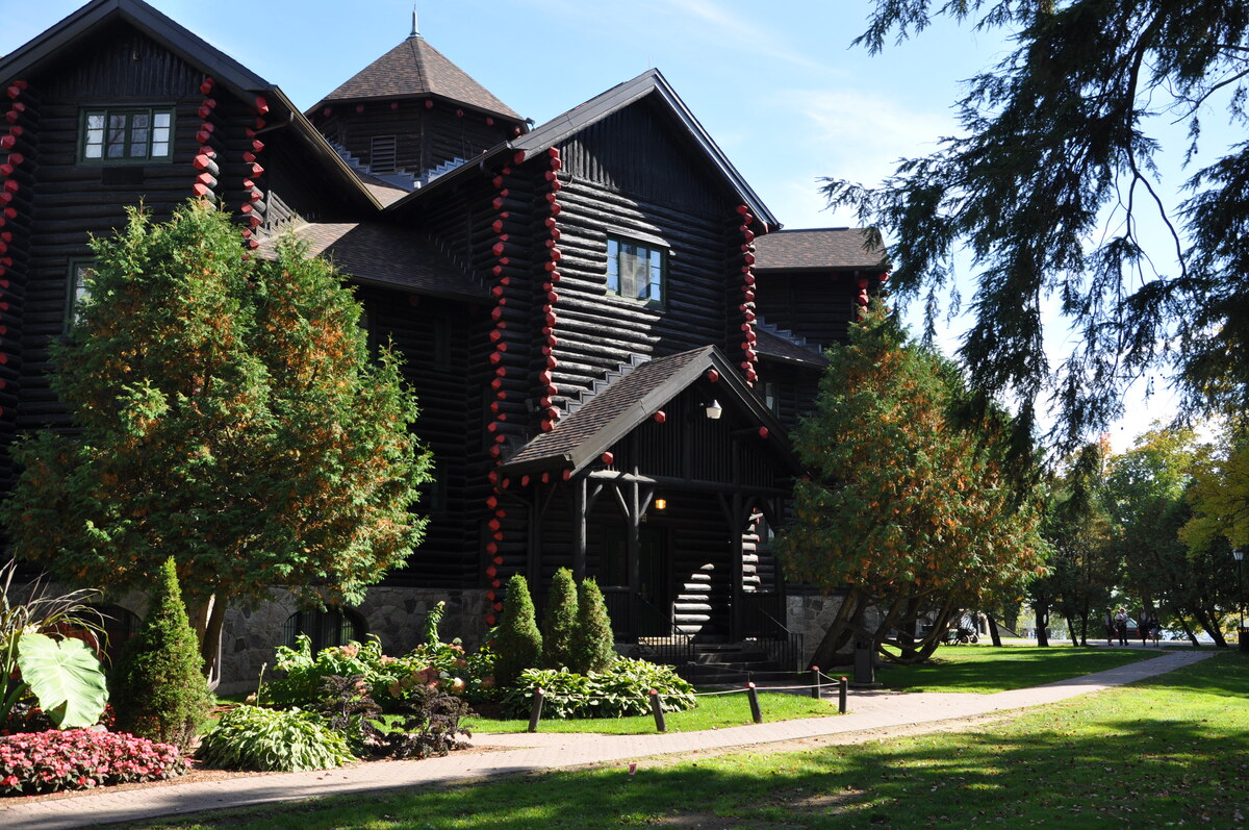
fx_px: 1247
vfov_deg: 36.8
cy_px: 415
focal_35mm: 36
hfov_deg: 53.2
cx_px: 624
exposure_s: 1/200
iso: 250
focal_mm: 24
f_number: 7.1
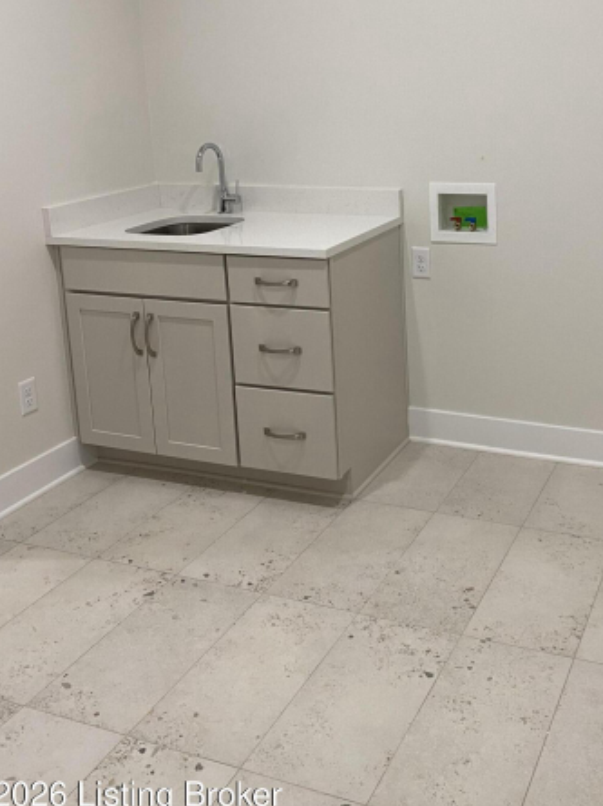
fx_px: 907
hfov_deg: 36.3
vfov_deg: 46.8
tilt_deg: -10.4
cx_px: 416
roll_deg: +1.0
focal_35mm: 39
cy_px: 245
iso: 80
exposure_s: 1/60
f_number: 1.8
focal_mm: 4.25
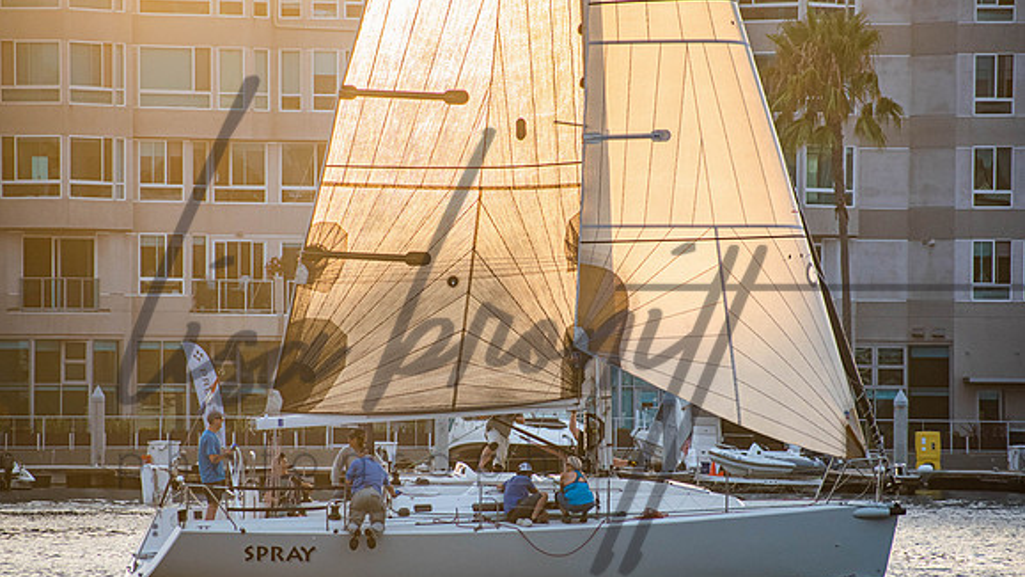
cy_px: 329
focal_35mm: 347
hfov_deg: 6.2
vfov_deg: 3.5
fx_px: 9430
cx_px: 512
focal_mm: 220
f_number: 5.6
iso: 800
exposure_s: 1/500
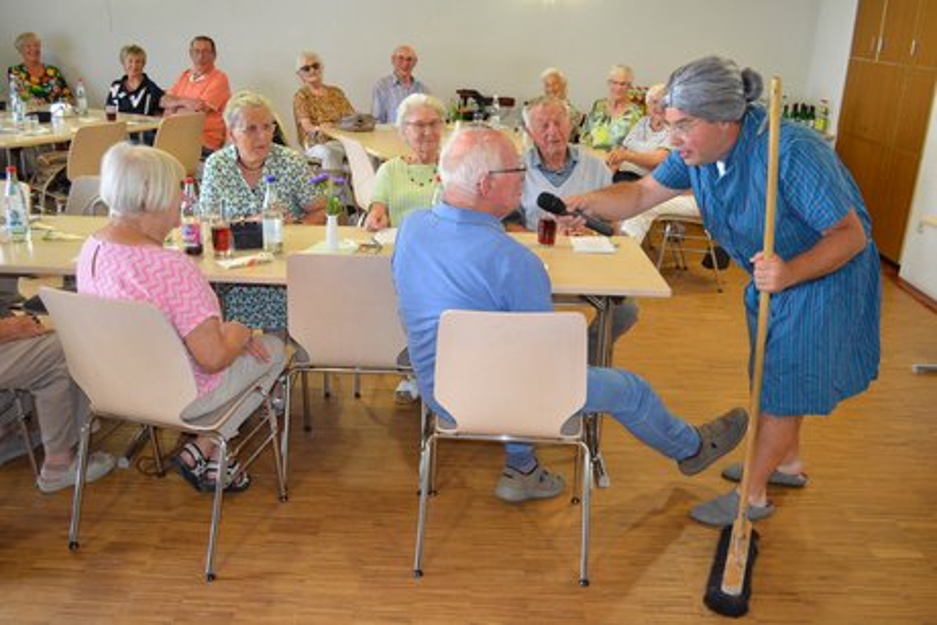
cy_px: 312
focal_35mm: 33
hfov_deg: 57.2
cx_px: 468
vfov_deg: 40.0
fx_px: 859
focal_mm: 22
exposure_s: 1/60
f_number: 3.8
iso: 1000
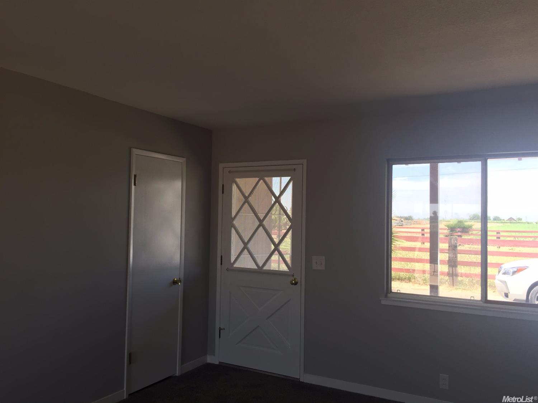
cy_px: 202
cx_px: 269
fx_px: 451
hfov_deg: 61.7
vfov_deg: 48.2
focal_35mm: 29
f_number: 2.2
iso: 32
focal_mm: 4.15
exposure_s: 1/152
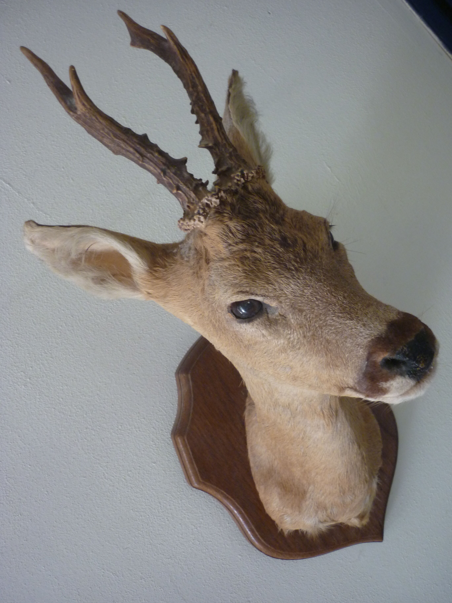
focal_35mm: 33
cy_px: 302
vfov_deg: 55.4
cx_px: 226
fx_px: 575
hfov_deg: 42.9
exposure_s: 1/30
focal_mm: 5.5
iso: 200
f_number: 2.8
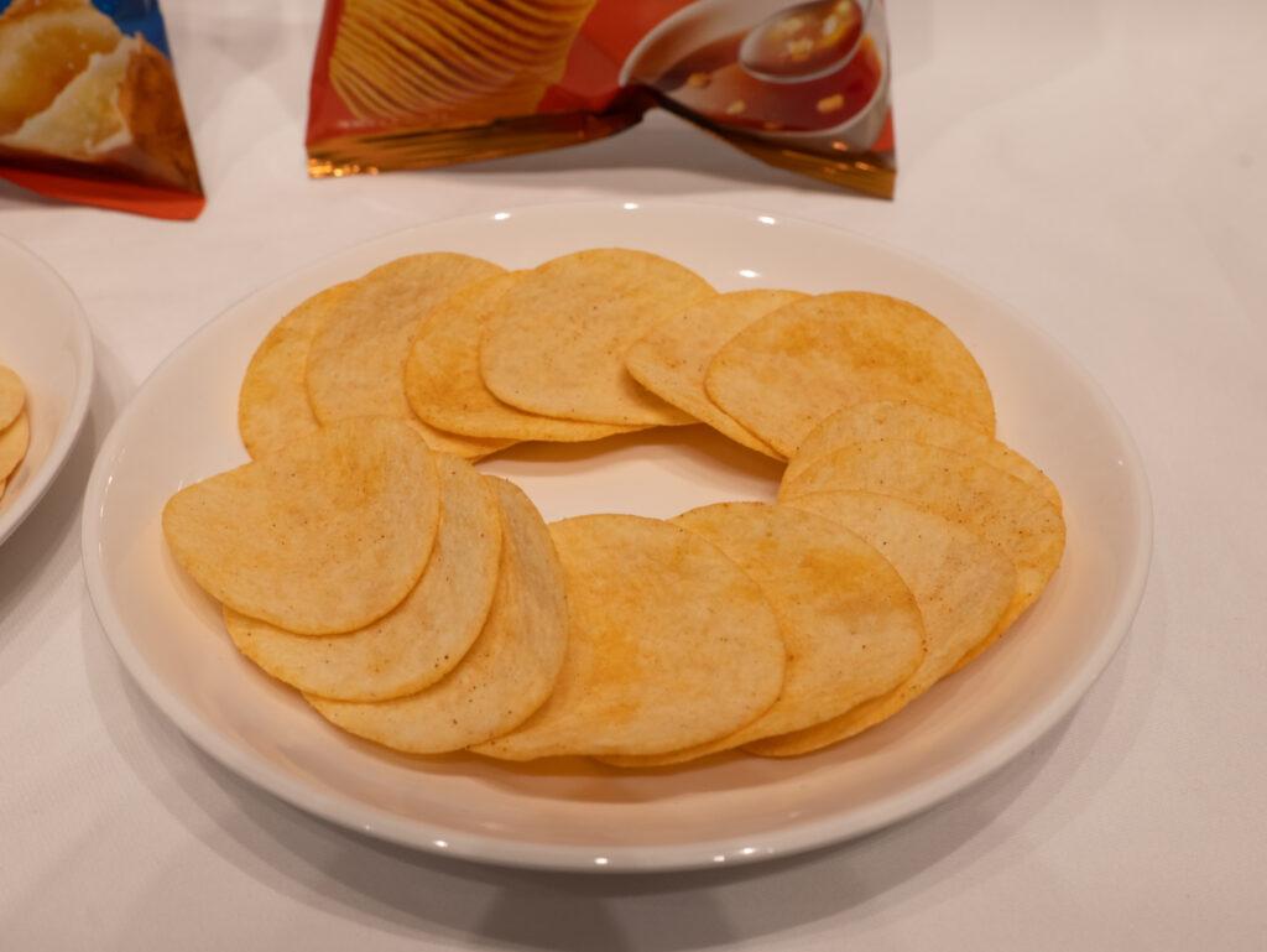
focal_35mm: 41
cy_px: 476
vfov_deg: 35.1
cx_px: 634
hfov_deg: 45.6
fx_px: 1506
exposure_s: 1/100
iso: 1000
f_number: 13
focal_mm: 36
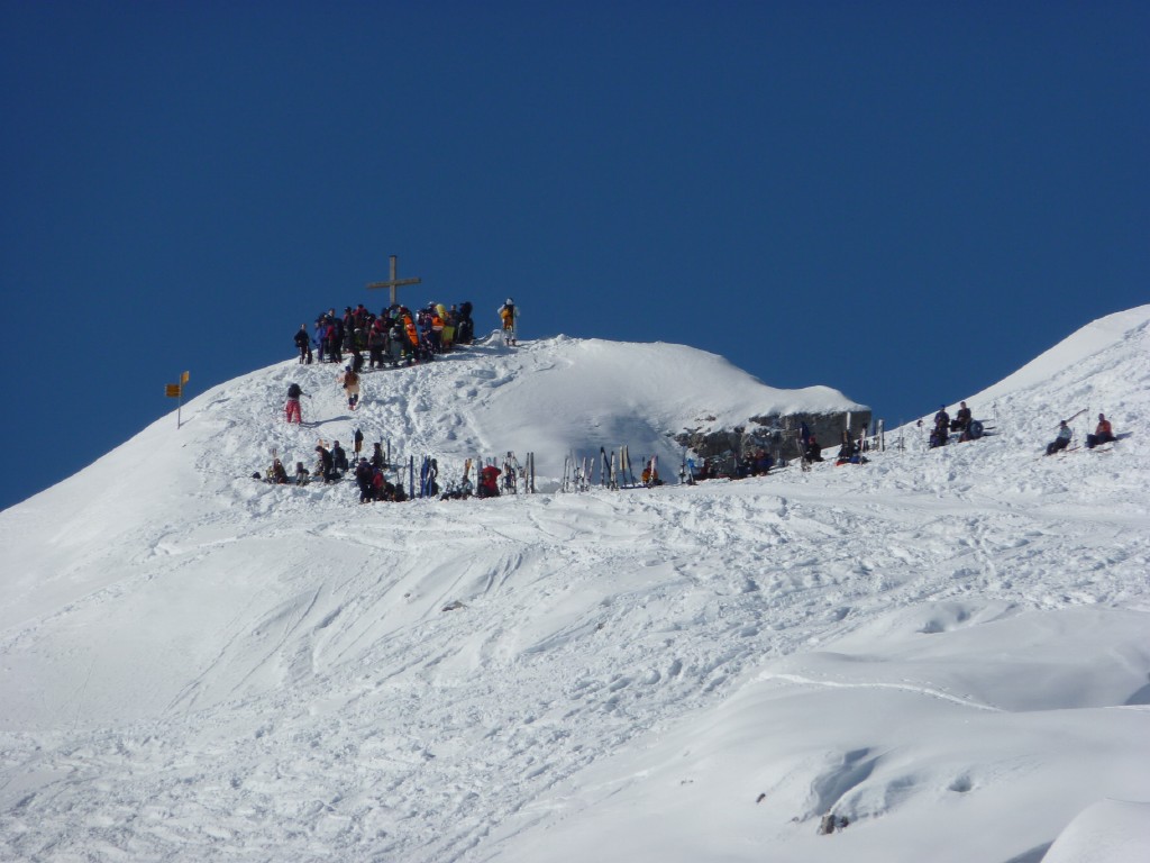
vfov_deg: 5.0
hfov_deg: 6.6
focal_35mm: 300
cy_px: 432
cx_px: 575
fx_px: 9966
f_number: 6.3
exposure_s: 1/1600
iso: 80
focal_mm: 49.2
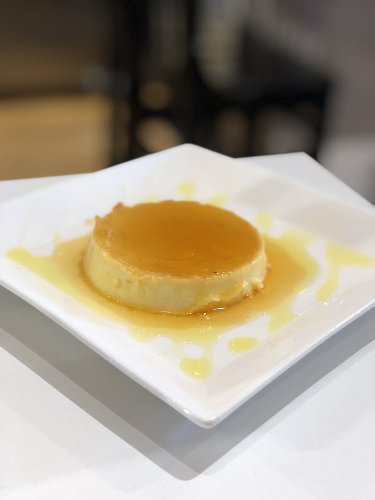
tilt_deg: -27.8
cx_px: 188
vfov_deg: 36.8
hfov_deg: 28.0
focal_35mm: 52
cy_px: 250
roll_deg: -3.1
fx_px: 751
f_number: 2.4
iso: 64
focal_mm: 6
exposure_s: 1/60
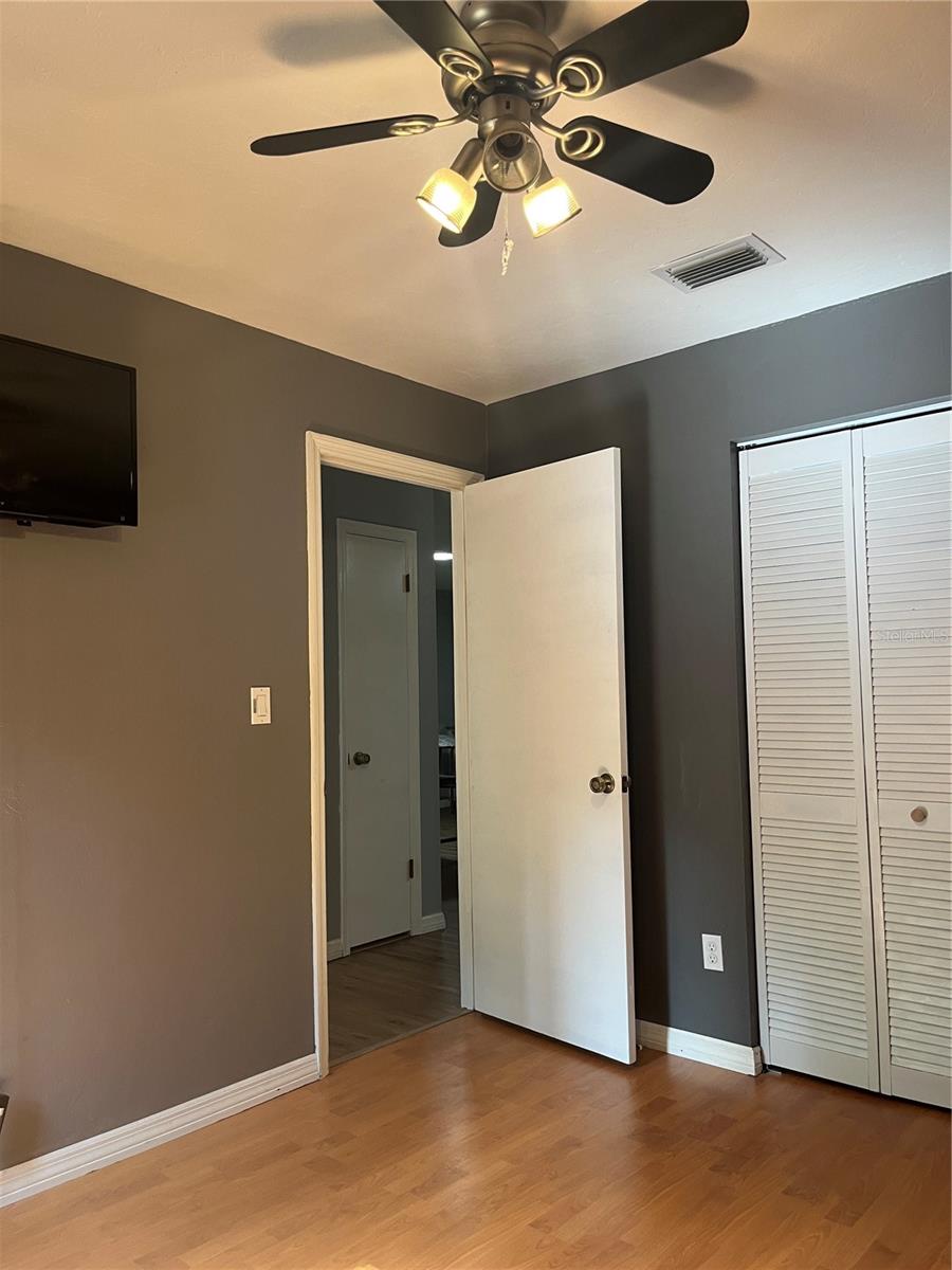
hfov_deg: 53.1
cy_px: 635
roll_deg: +1.1
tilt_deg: +2.9
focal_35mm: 26
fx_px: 953
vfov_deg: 67.3
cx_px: 476
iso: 100
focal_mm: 5.1
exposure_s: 1/60
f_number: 1.6
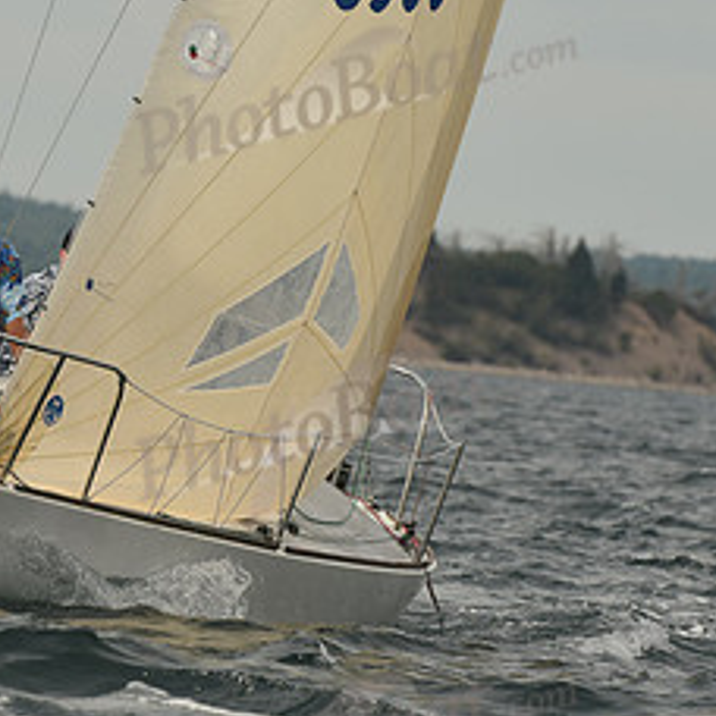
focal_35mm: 669
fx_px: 15656
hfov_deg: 2.6
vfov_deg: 2.6
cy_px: 300
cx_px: -25
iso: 250
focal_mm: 310
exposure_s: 1/1000
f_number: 7.1
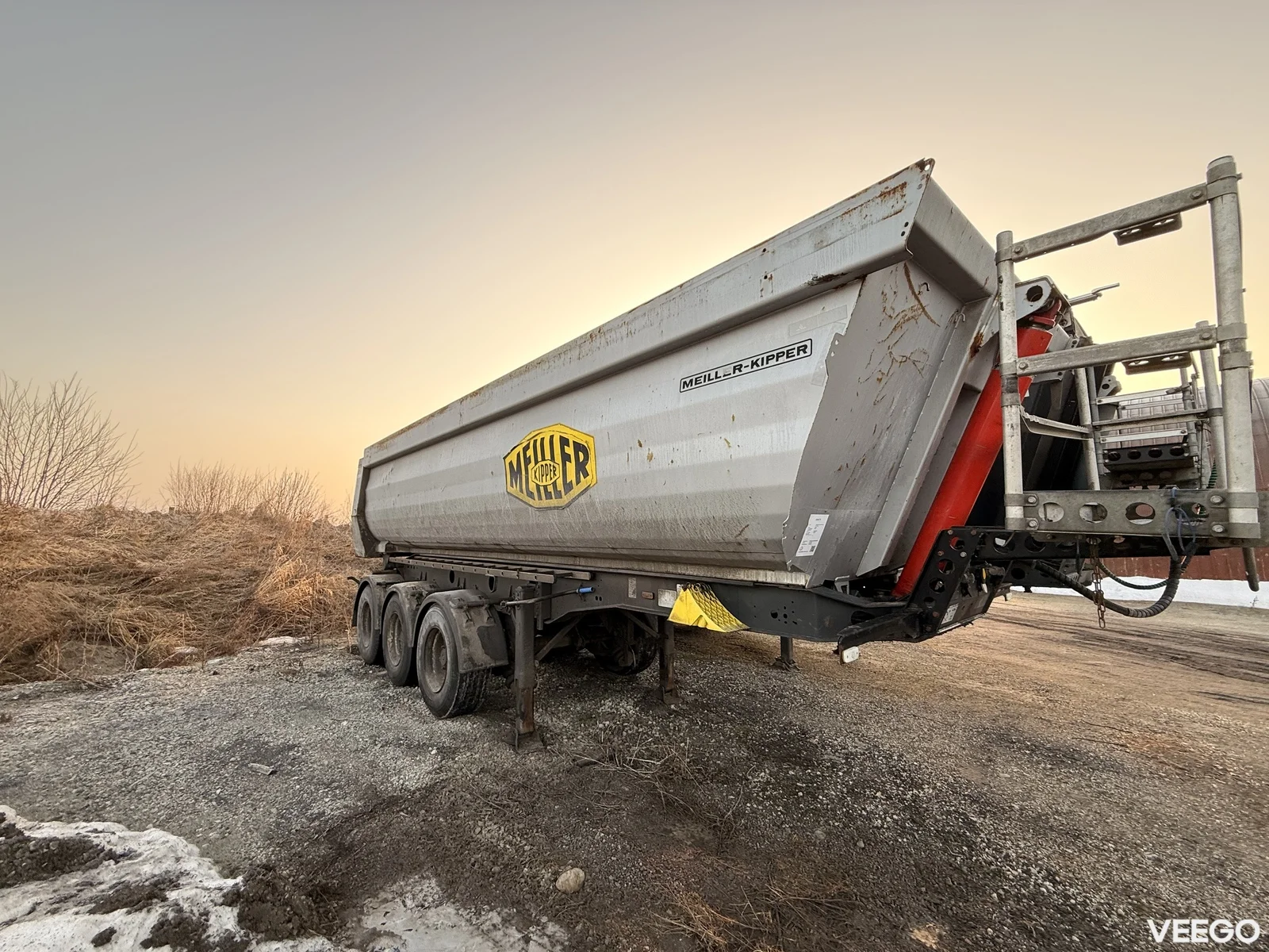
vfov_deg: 85.7
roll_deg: -1.9
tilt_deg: +8.4
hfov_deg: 102.1
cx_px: 634
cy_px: 476
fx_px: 513
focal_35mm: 14
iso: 50
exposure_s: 1/118
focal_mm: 2.22
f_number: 2.2
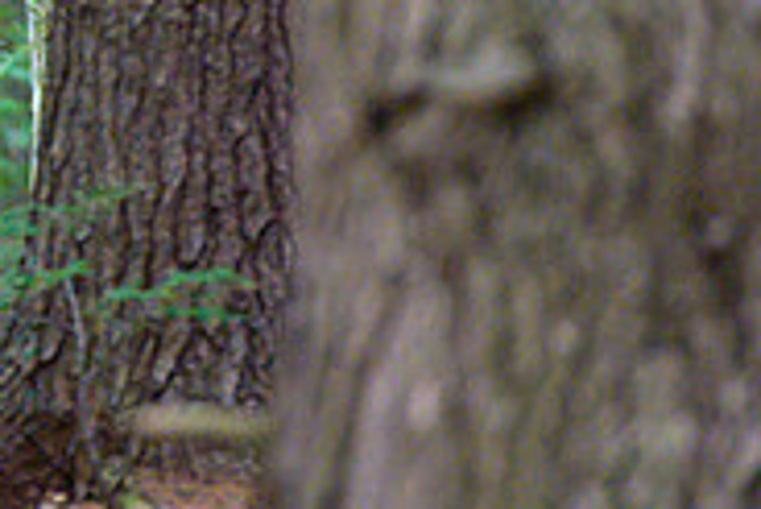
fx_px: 13306
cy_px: -95
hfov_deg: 3.3
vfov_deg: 2.2
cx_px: -347
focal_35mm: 629
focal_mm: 200
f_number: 4
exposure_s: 1/200
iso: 8000
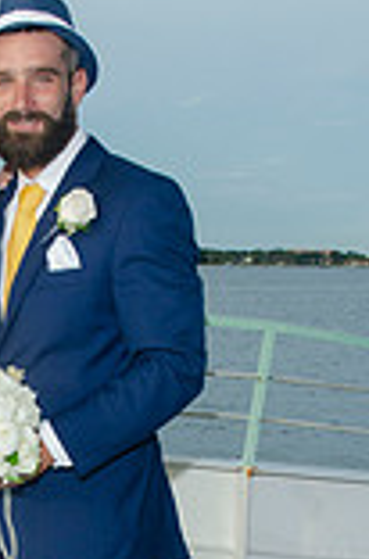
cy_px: 559
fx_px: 1207
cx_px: 18
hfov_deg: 17.1
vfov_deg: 24.8
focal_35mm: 78
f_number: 8
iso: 100
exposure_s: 1/250
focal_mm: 18
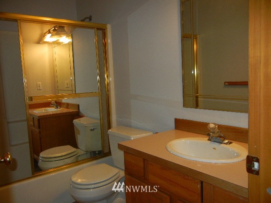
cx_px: 136
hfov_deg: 60.0
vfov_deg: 46.8
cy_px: 102
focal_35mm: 30
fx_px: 235
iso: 200
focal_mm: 5.4
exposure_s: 1/30
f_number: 3.5
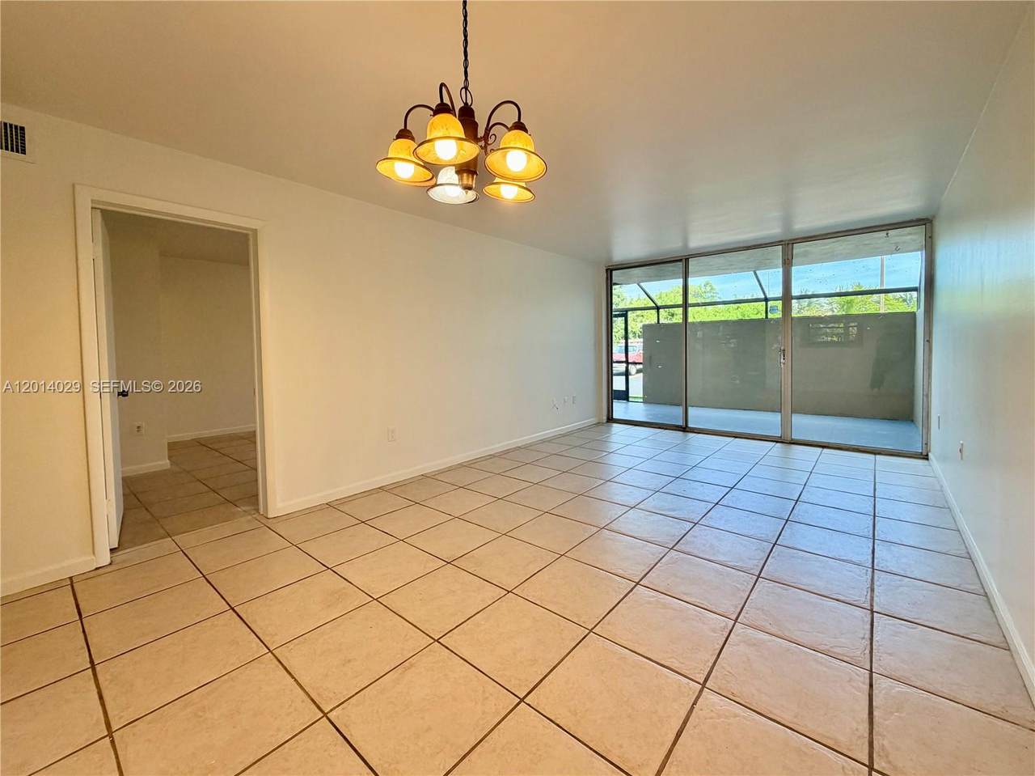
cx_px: 518
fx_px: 418
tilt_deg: -4.2
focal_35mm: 14
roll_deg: -0.7
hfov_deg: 102.1
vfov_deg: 85.6
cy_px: 388
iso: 100
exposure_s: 1/120
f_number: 2.2
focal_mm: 2.22
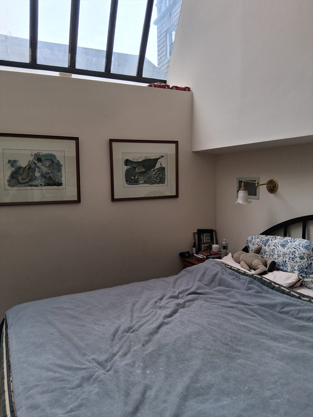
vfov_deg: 67.3
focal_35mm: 26
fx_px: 313
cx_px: 156
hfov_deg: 53.1
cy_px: 208
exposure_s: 1/100
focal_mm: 3.98
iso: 25
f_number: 1.8
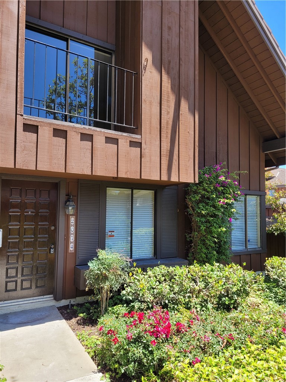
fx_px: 286
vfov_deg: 67.3
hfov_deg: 53.1
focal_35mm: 26
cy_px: 191
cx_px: 143
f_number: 1.8
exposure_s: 1/575
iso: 40
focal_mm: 5.4
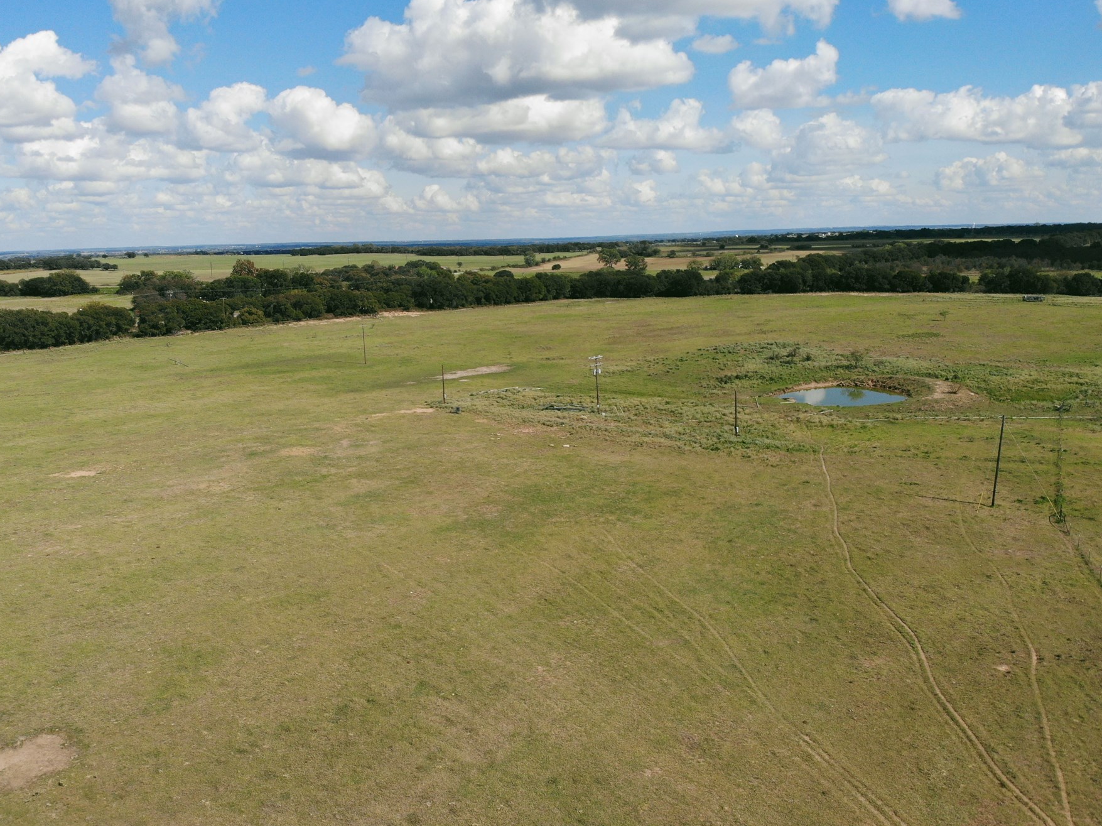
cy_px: 437
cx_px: 537
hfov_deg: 63.5
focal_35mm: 28
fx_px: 891
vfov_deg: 49.7
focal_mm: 4.5
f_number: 2.8
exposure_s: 1/1409
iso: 100
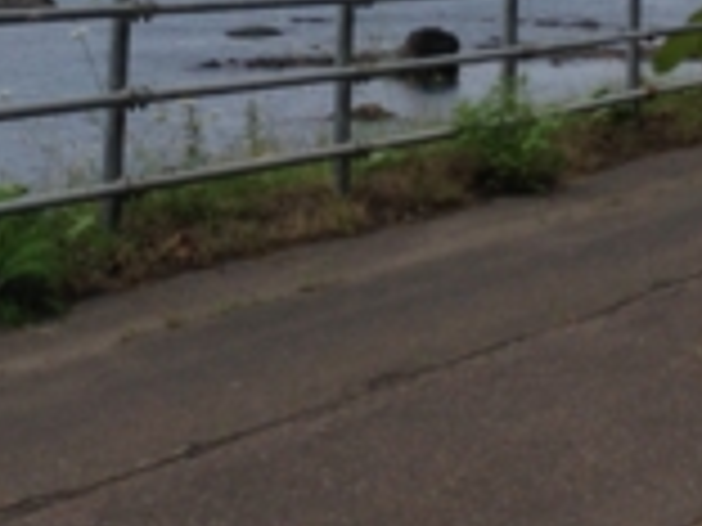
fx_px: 2576
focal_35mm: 127
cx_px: 180
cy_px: -189
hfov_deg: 15.5
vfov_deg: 11.3
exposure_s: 1/2169
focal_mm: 4.13
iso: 50
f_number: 2.4
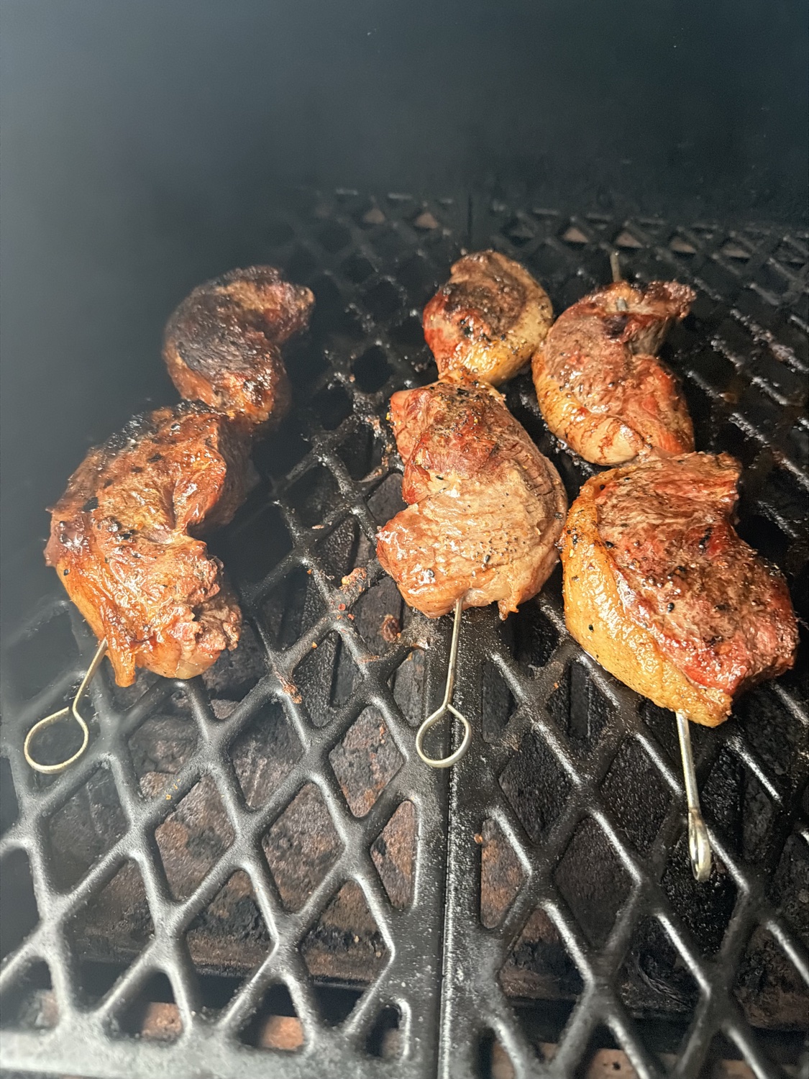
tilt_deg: -52.3
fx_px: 748
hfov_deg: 56.8
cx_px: 404
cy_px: 540
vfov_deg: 71.6
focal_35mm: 24
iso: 800
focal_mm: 6.76
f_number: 1.78
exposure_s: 1/60
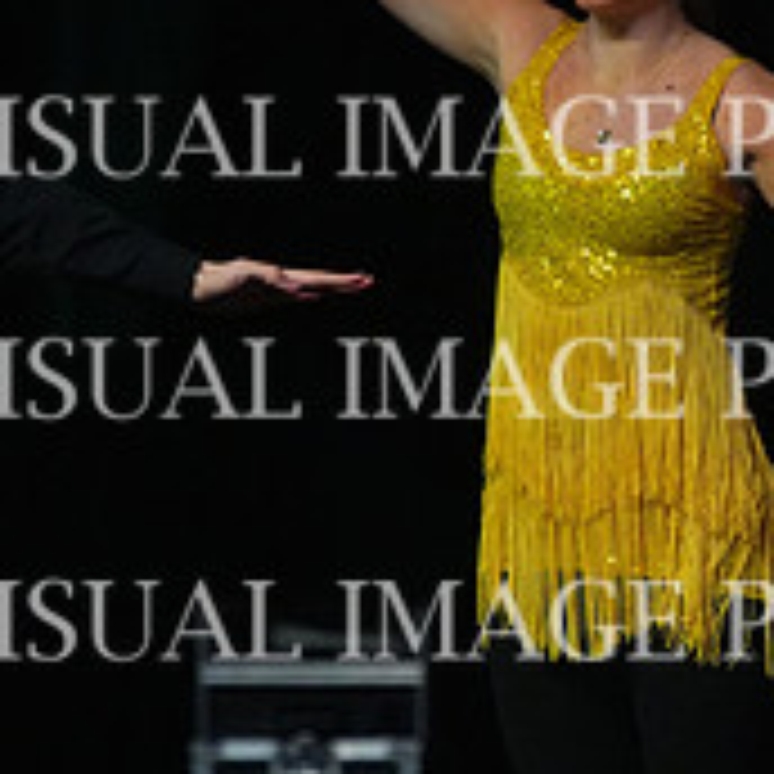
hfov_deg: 1.9
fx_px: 23956
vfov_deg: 1.9
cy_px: 500
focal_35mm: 947
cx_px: 691
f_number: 5.6
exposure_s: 1/1000
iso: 12800
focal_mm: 330
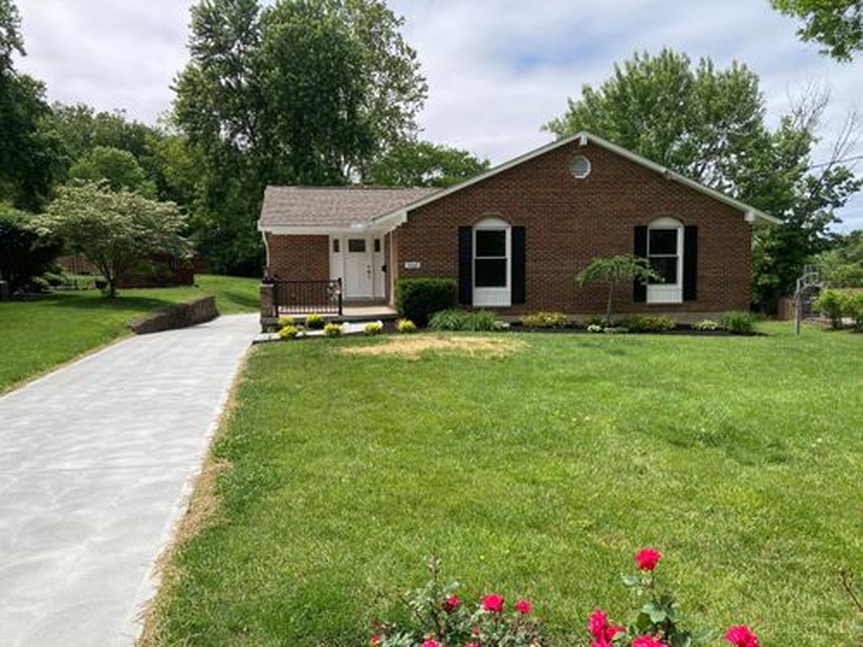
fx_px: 698
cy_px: 324
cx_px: 432
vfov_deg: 49.7
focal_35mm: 28
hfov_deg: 63.4
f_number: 1.8
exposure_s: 1/1869
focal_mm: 3.99
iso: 20
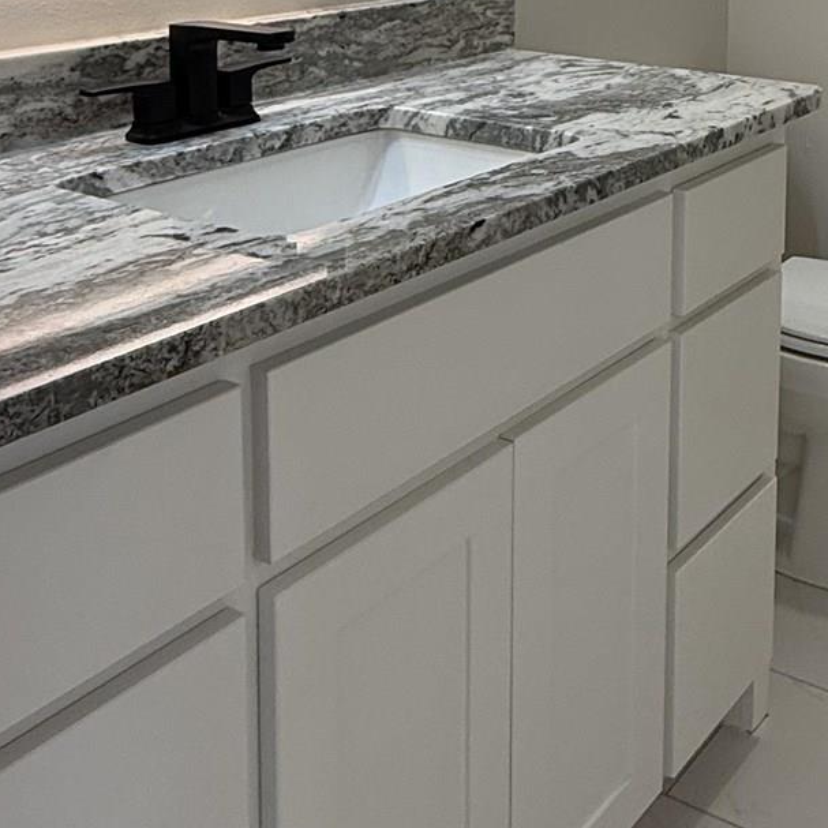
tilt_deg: -5.3
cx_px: 730
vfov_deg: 32.9
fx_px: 1272
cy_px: -12
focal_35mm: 47
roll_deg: -1.3
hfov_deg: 34.3
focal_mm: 2.22
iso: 125
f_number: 2.2
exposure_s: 1/120
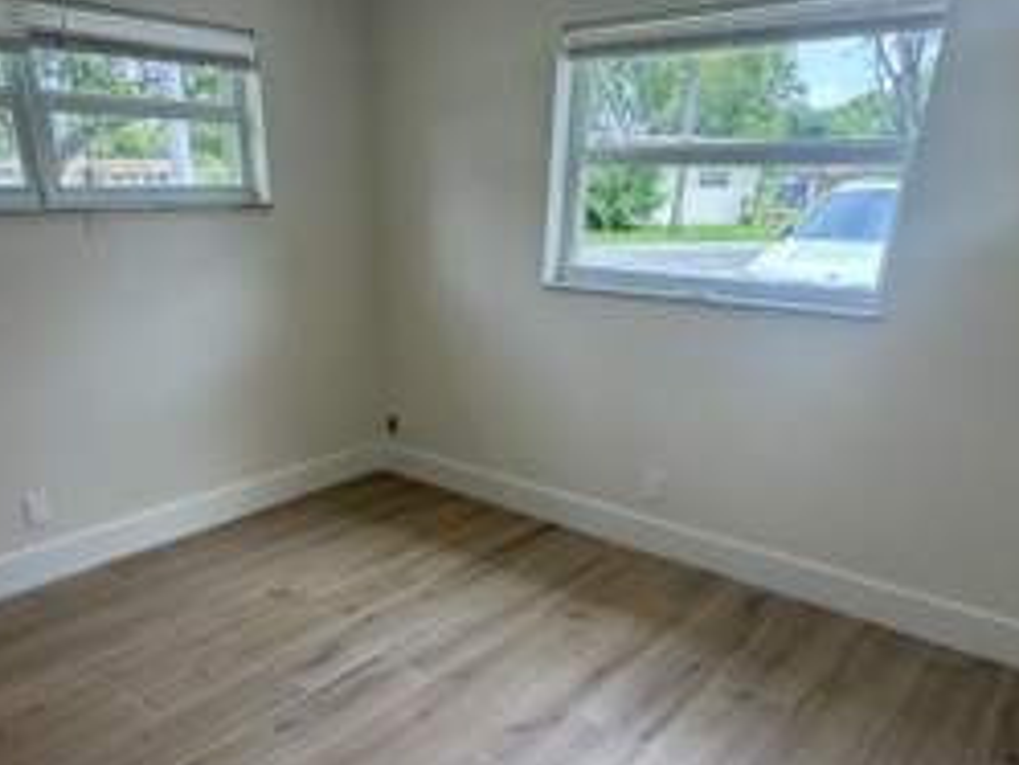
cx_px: 438
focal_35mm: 27
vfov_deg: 49.5
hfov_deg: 65.0
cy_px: 569
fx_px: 795
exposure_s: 1/129
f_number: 2.2
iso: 40
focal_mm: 2.22
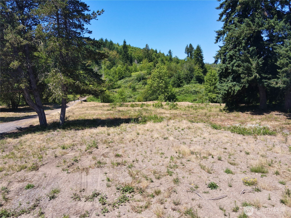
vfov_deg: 56.8
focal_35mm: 24
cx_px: 146
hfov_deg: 71.6
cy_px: 109
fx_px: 202
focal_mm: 4.5
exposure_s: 1/500
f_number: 2.8
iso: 100
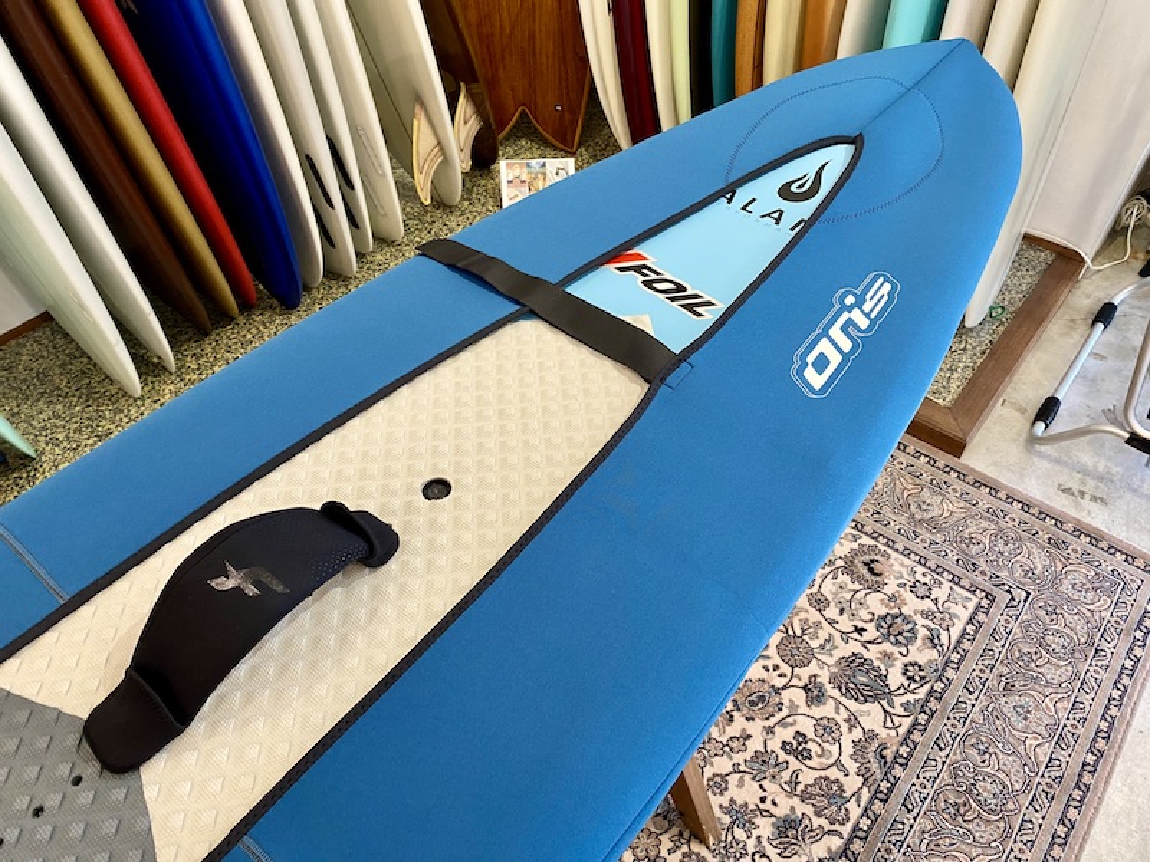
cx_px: 575
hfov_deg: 67.3
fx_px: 864
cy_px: 431
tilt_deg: -48.2
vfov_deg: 53.1
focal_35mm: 26
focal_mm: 4.25
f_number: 1.8
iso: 200
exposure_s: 1/60
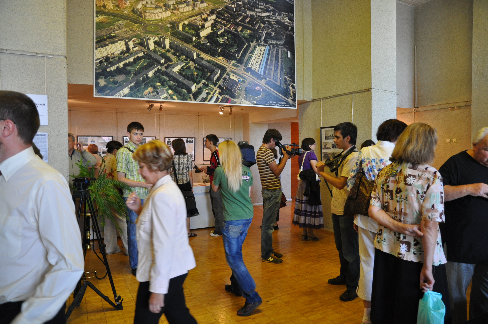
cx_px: 244
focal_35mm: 24
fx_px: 325
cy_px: 162
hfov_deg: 73.8
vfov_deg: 53.0
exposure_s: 1/60
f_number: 4
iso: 800
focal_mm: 16
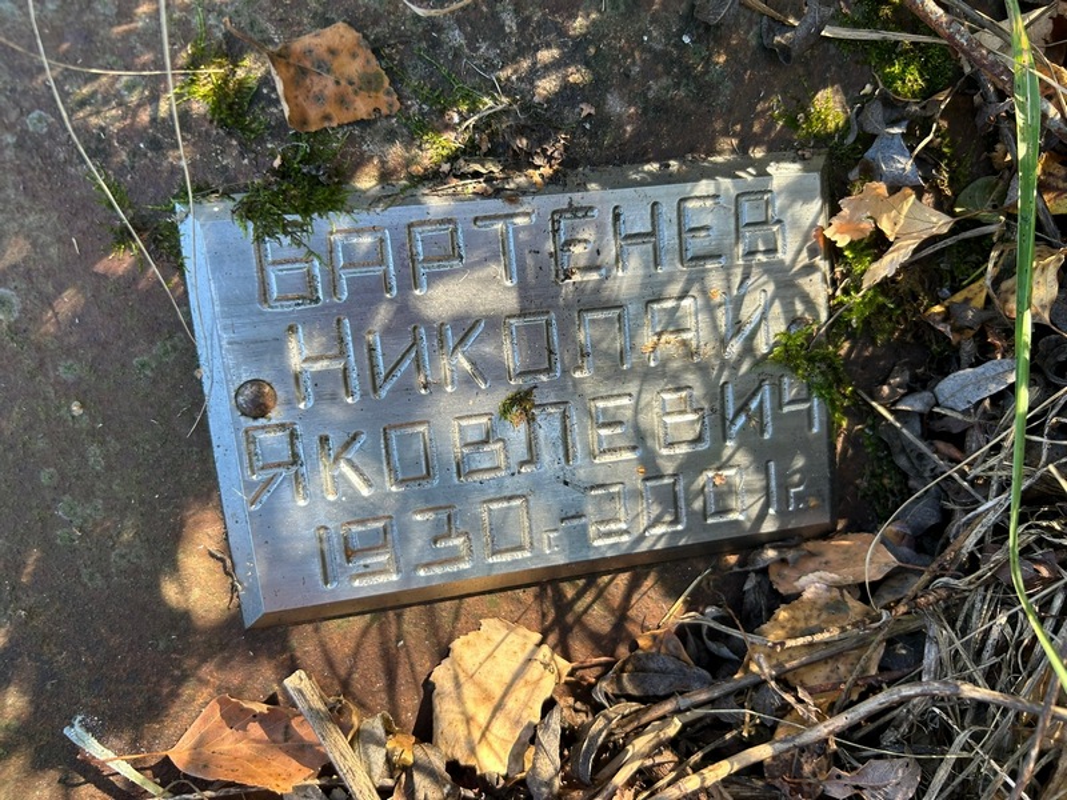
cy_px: 400
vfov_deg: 53.1
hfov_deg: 67.3
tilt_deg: -56.0
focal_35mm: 26
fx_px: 801
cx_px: 534
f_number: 1.5
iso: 40
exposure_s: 1/121
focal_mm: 5.7
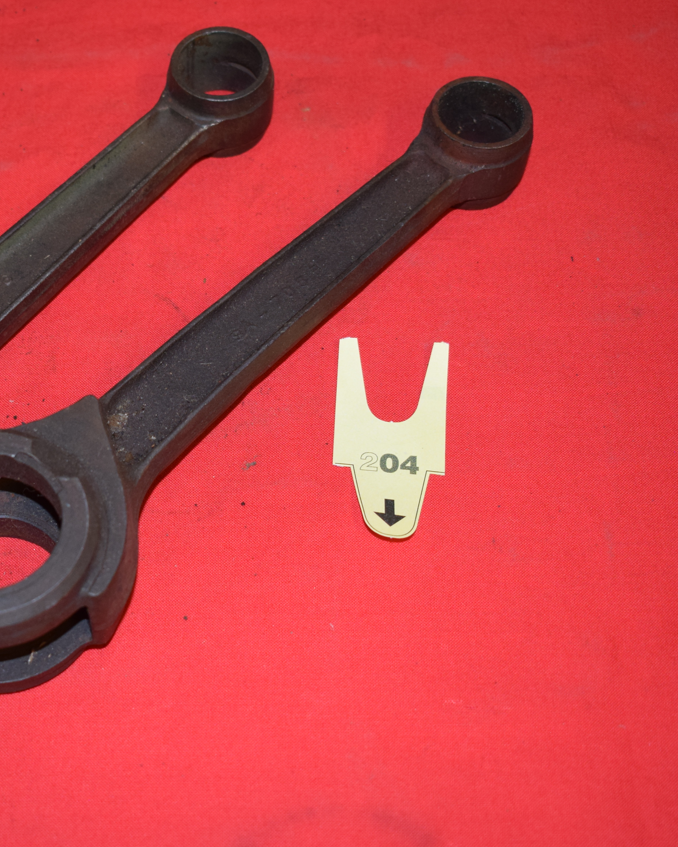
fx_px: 1605
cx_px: 149
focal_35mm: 64
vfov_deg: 29.6
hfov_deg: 23.5
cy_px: 425
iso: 640
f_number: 5
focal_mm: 30
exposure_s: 1/100
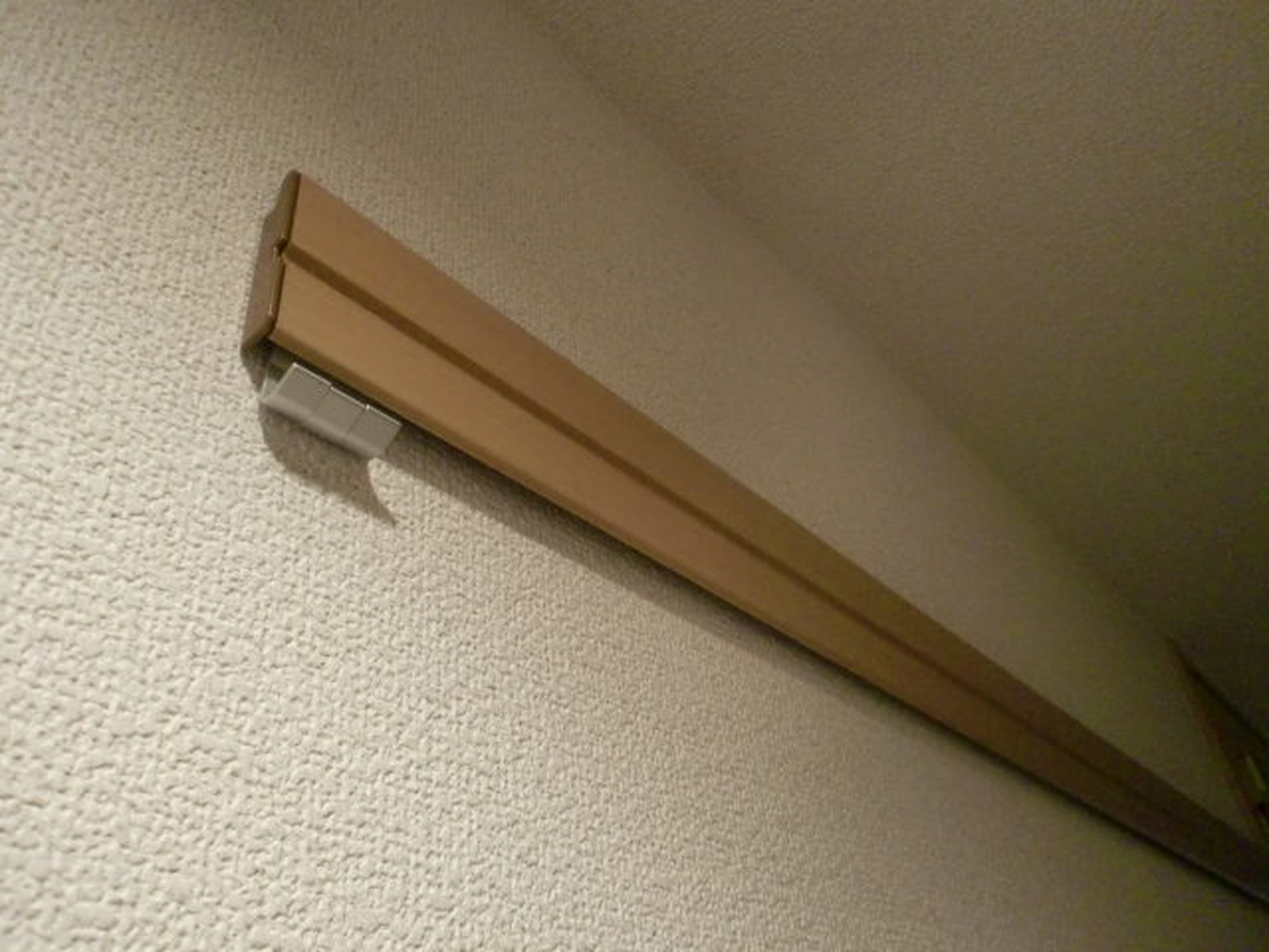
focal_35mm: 28
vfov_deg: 49.7
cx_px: 634
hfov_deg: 63.4
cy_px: 476
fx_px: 1026
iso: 500
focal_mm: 4.65
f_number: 2.6
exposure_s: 1/60
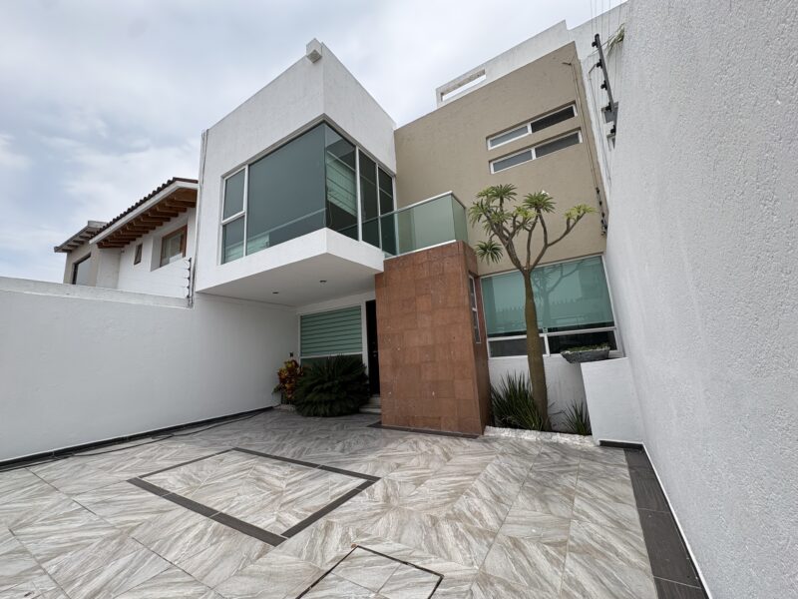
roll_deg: +3.5
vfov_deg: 85.7
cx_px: 399
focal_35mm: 14
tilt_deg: +11.4
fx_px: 323
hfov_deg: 102.1
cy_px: 300
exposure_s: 1/1217
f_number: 2.2
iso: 50
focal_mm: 2.22
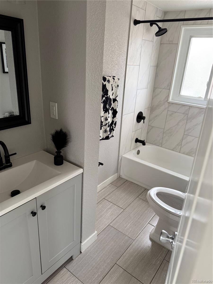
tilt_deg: -21.2
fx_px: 197
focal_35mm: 24
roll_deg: -2.4
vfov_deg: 71.6
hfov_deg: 56.8
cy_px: 142
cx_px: 106
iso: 200
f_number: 1.78
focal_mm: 6.76
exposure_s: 1/65
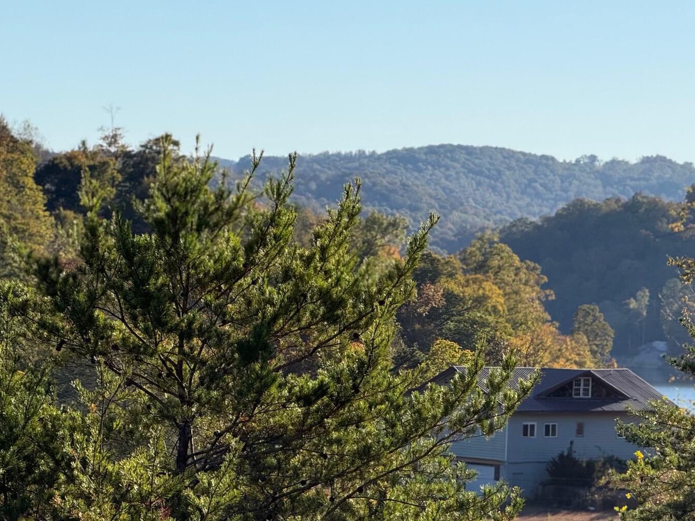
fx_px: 3594
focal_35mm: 179
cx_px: 504
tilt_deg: +0.7
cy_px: 363
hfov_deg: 11.0
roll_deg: -2.3
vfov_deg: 8.3
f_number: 2.8
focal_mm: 15.66
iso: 64
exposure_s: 1/1969
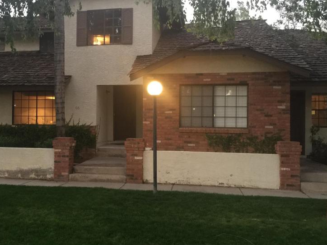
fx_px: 387
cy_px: 114
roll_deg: -1.5
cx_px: 105
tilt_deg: +1.9
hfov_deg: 45.0
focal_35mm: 41
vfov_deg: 35.1
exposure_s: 1/8
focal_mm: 4.15
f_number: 2.2
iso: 100
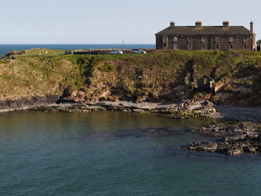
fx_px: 799
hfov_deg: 18.5
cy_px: 87
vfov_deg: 14.0
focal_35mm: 106
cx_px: 142
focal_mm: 19.35
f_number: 2.8
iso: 160
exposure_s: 1/160
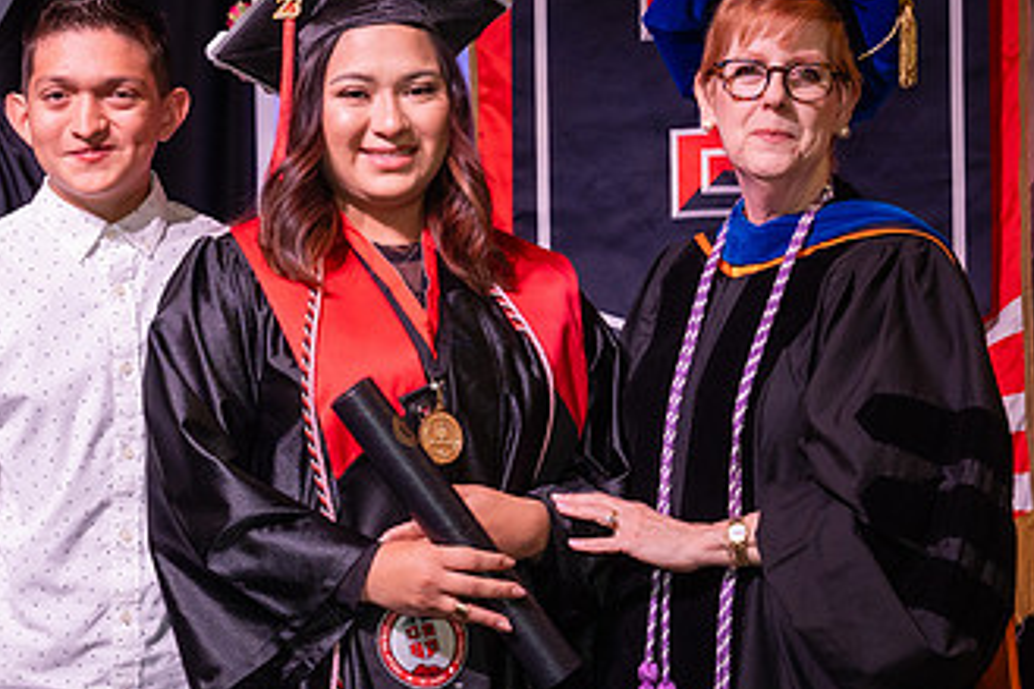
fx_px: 3531
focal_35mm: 123
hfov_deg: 16.6
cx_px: 332
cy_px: 383
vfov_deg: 11.1
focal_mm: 52
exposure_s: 1/160
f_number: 5.6
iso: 1250
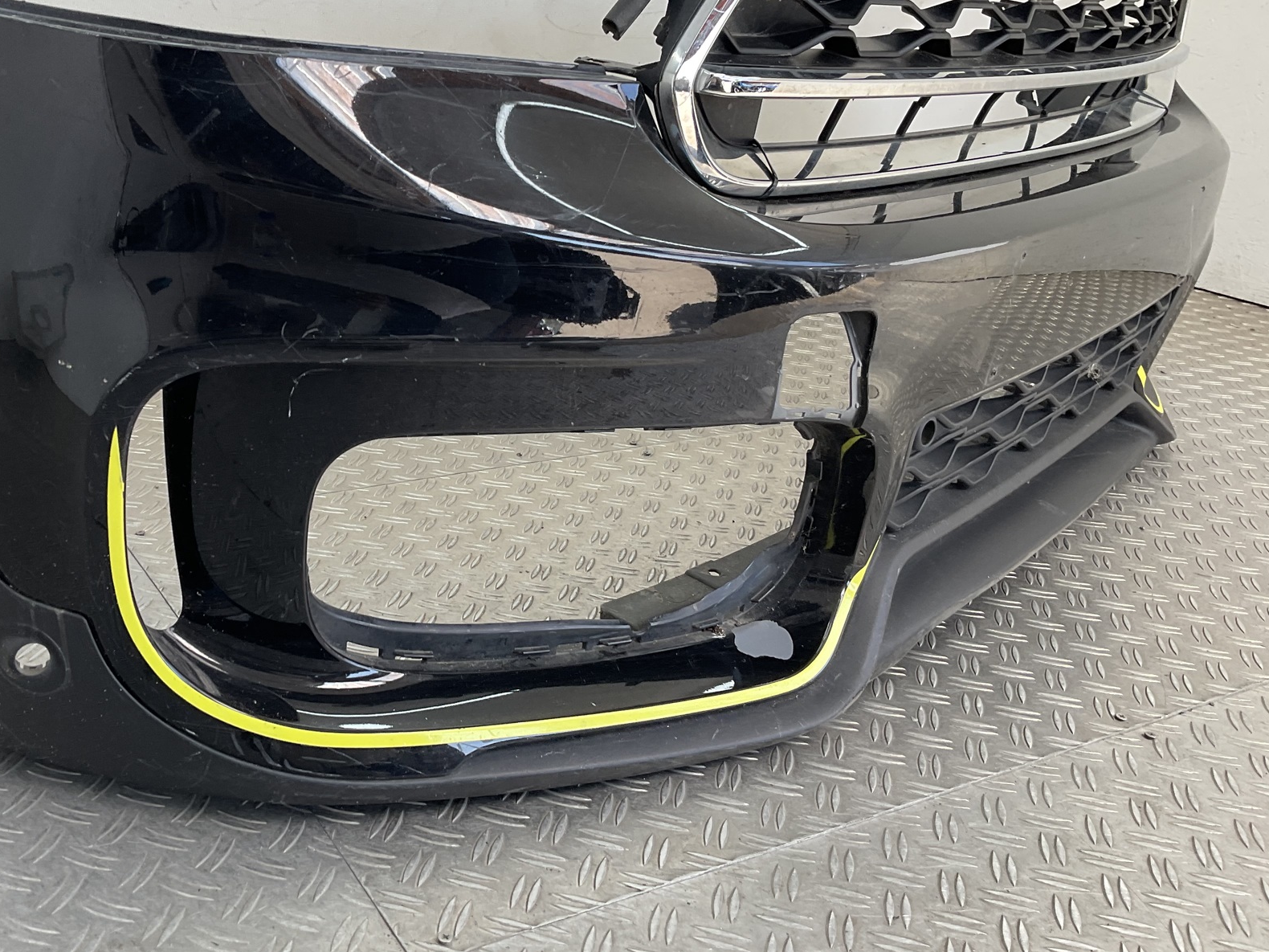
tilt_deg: -18.5
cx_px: 467
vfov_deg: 38.5
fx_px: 1356
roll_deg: -5.5
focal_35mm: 37
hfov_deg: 49.6
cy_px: 388
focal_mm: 3
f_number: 1.8
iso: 20
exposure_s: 1/100
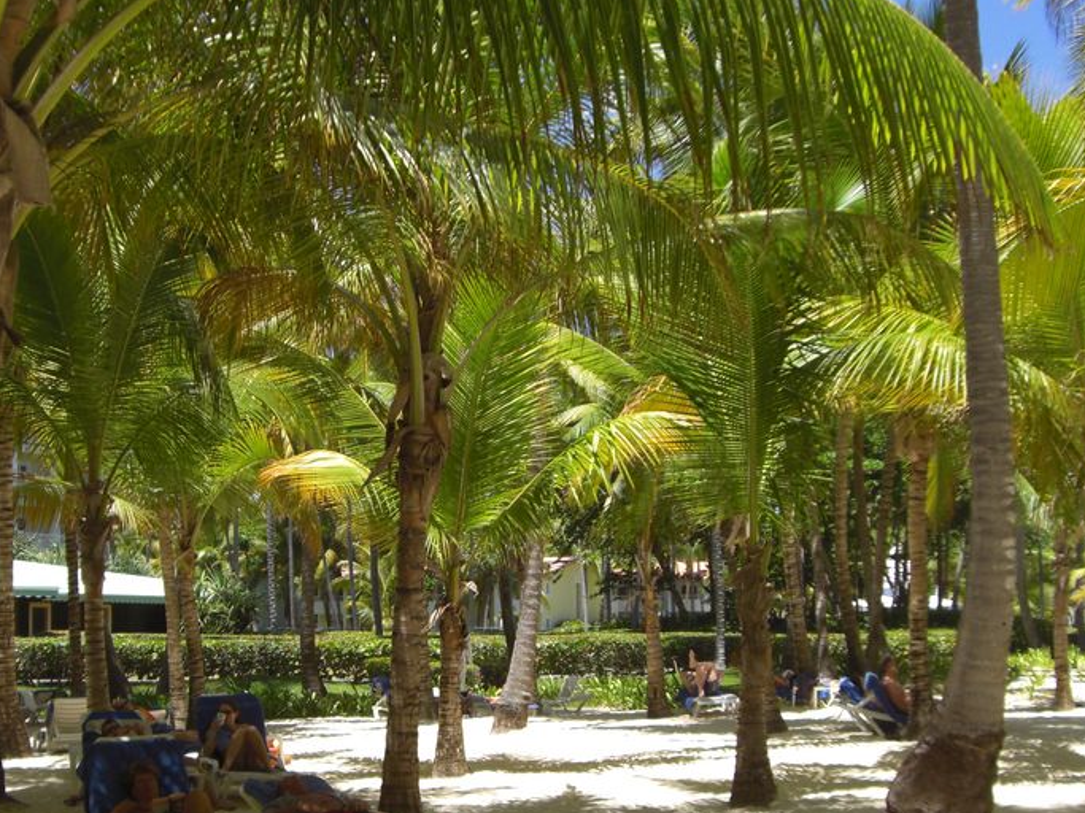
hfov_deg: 33.7
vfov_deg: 25.6
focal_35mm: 57
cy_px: 494
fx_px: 1786
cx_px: 445
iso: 64
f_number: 2.7
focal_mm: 6.2
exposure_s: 1/800
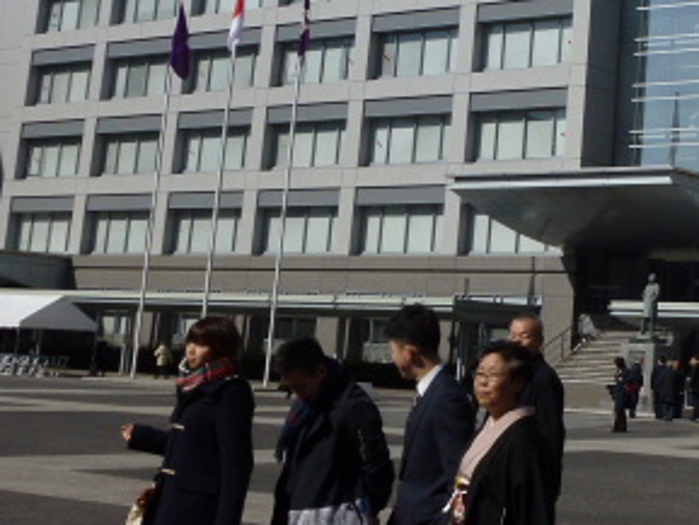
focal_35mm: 73
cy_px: -15
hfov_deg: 25.2
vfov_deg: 19.5
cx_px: 718
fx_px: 1475
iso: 100
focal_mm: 5.9
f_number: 4
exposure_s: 1/2000
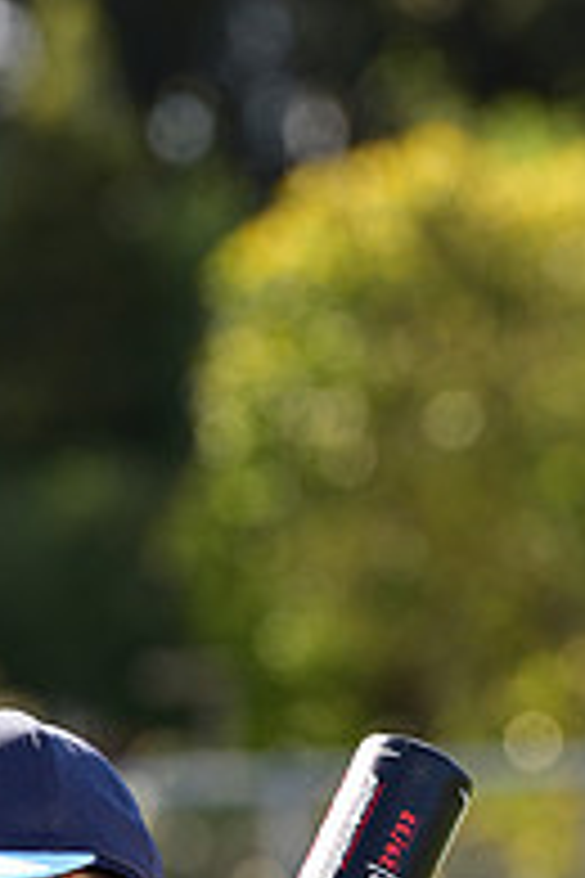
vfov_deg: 4.2
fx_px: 11967
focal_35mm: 491
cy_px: 1229
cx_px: -191
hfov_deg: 2.8
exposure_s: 1/200
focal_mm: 165
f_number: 5
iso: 80
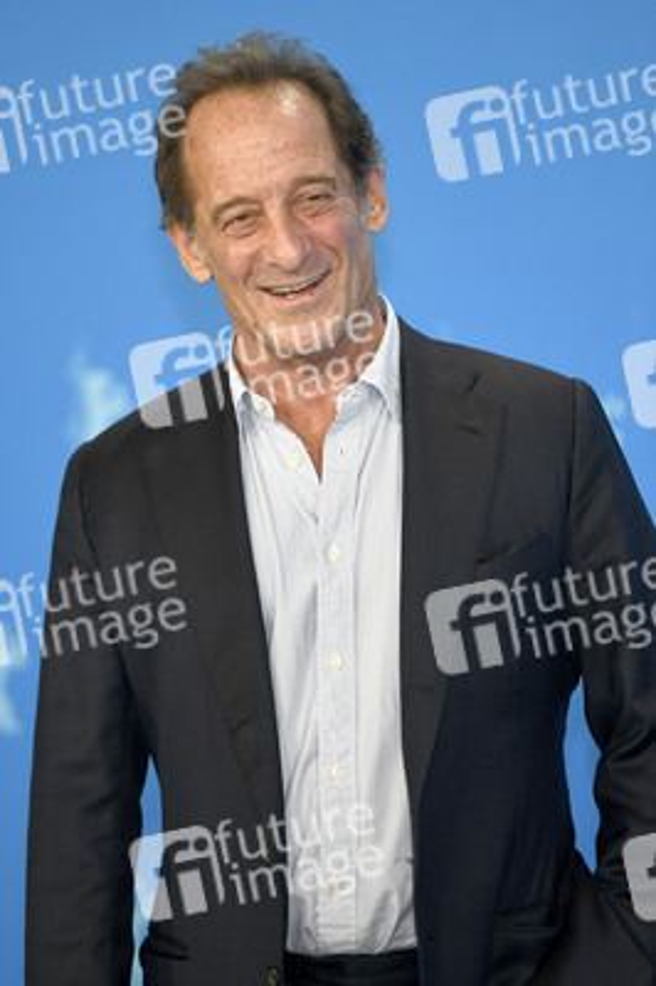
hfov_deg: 6.9
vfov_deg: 10.3
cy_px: 493
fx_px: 5476
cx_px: 328
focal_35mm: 200
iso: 800
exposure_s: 1/400
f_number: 2.8
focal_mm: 200
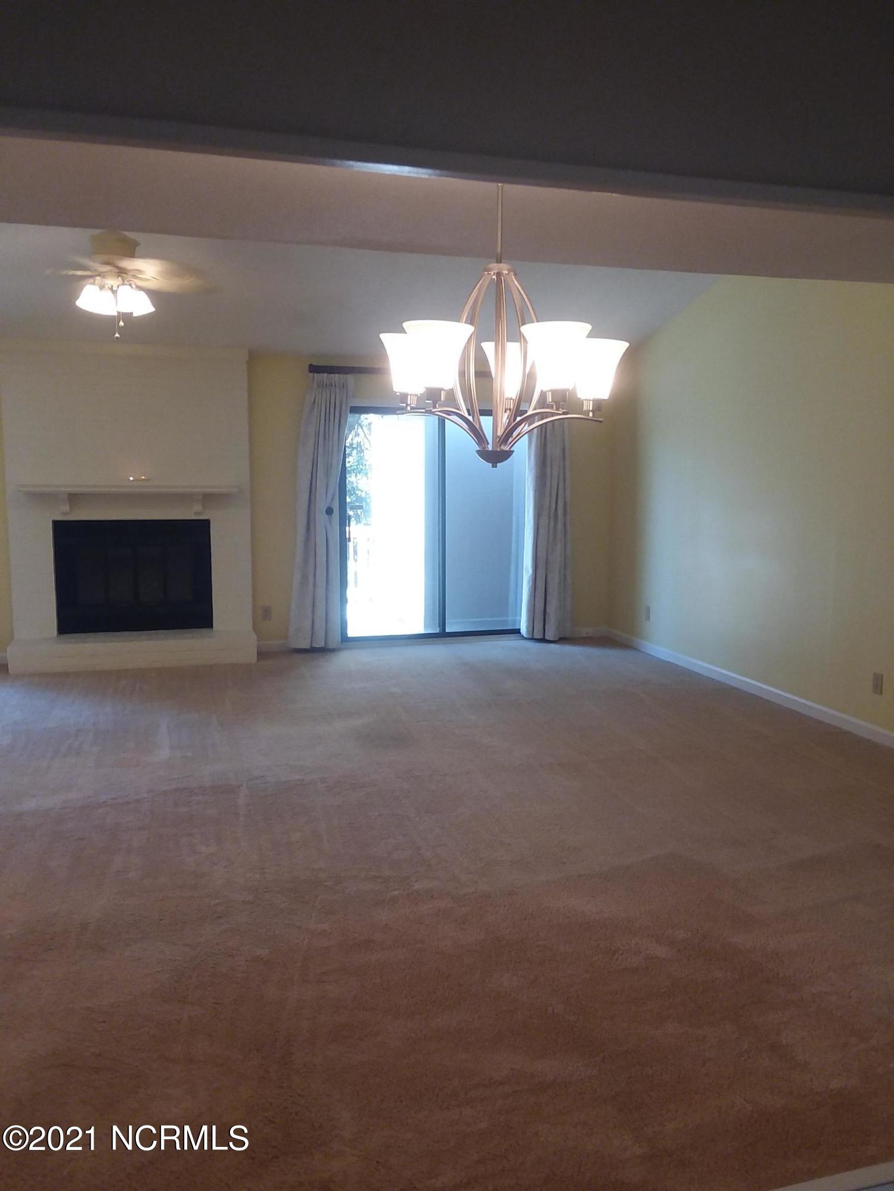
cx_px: 447
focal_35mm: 29
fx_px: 999
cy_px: 596
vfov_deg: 61.7
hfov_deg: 48.2
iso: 50
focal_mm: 2.47
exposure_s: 1/40
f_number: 1.9
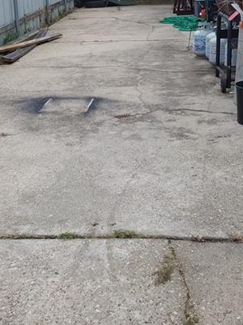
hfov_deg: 27.5
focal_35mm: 53
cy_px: 94
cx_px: 122
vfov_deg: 35.6
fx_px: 497
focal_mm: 2.91
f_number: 1.9
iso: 50
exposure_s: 1/668
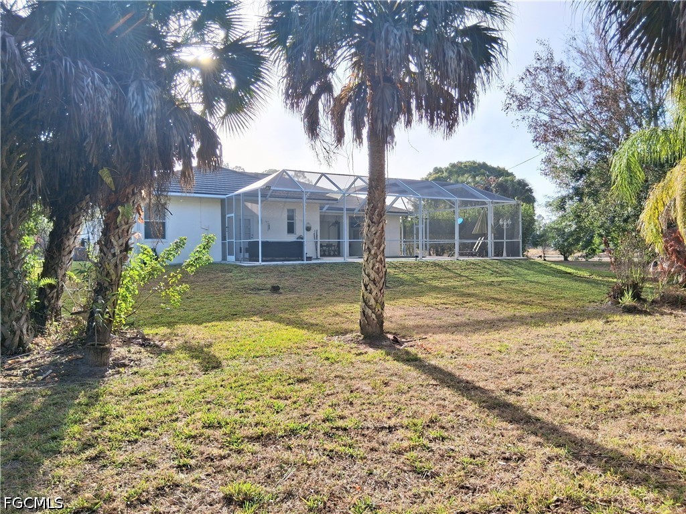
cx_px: 343
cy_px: 257
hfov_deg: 67.3
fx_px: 515
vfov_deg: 53.1
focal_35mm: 26
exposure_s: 1/528
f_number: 1.8
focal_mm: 3.98
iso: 25
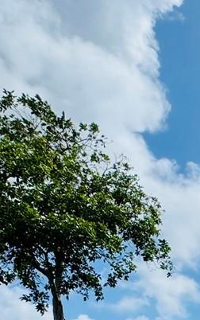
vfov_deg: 27.4
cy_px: 440
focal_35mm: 59
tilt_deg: +3.5
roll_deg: +0.8
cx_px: 444
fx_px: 513
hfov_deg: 15.4
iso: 40
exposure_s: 1/3906
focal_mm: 2.22
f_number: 2.2
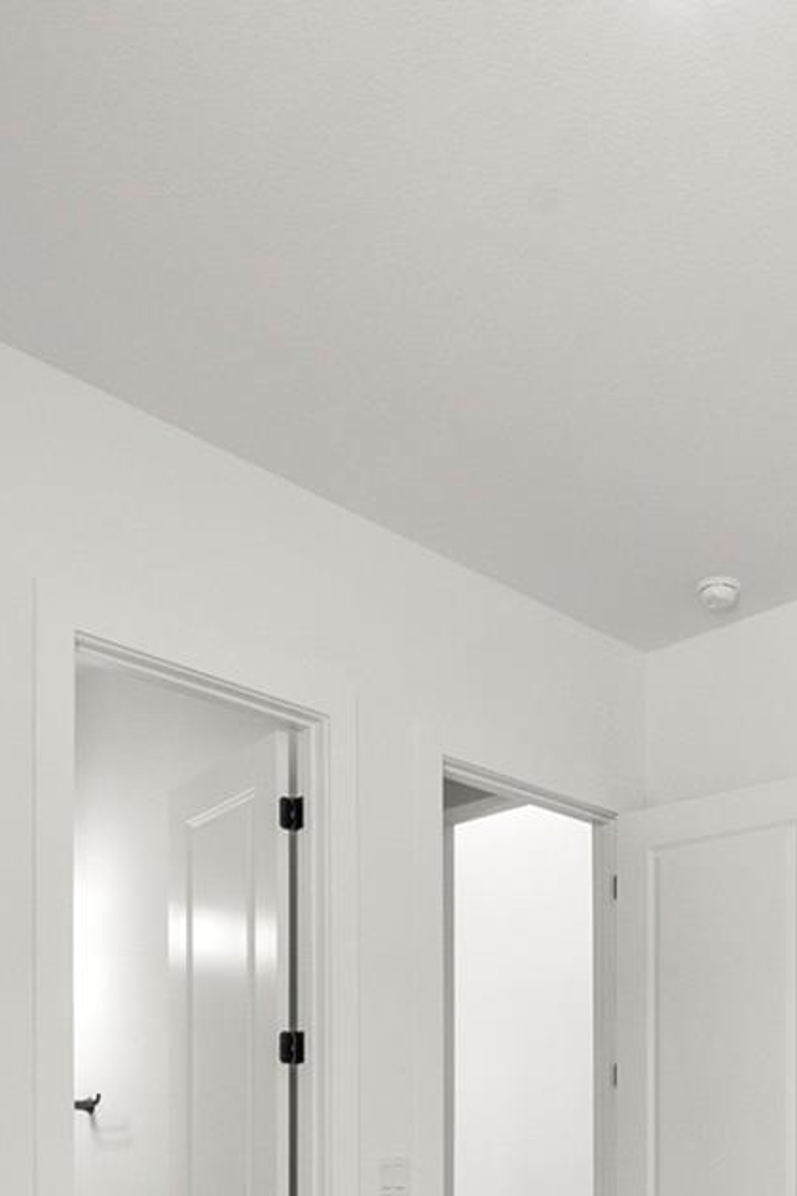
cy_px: 1191
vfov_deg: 42.8
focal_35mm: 39
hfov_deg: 33.7
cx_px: 573
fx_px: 1295
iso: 1000
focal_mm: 12
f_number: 11
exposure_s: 1/15
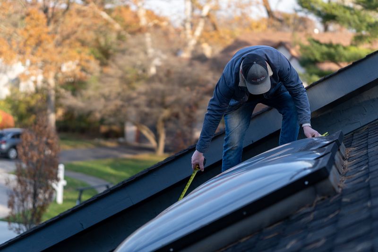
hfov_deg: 24.2
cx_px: 189
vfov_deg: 16.3
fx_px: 882
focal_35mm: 84
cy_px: 126
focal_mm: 56
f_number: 1.4
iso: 100
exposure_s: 1/1250
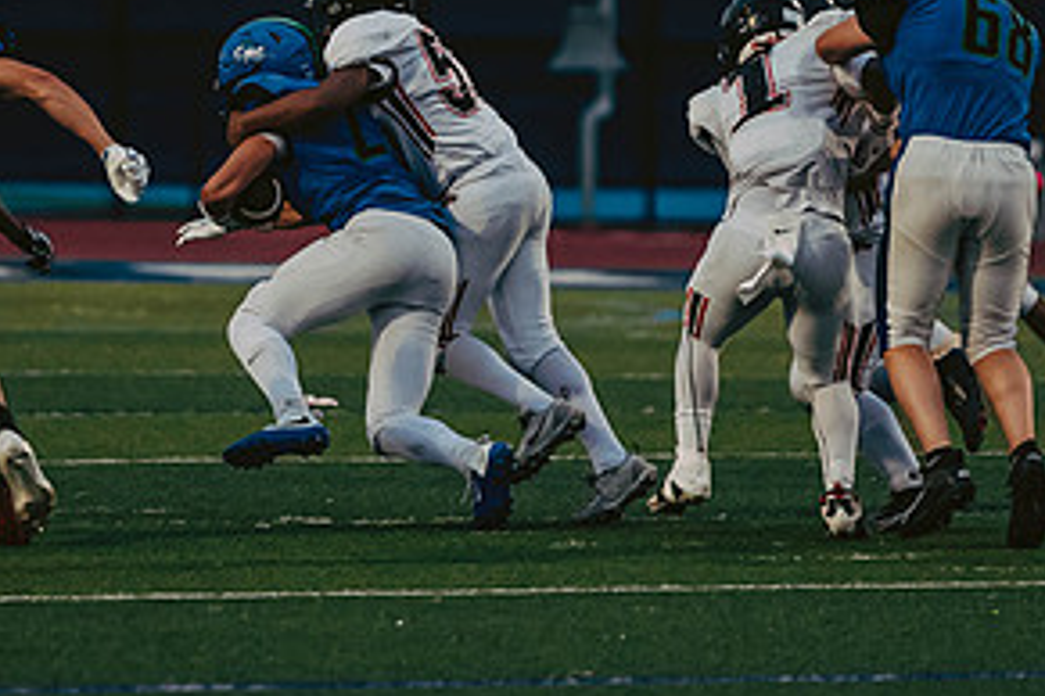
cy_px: 127
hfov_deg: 3.6
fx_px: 16719
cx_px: 423
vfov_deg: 2.4
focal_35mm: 576
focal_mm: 200
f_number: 2.8
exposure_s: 1/1250
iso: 2000
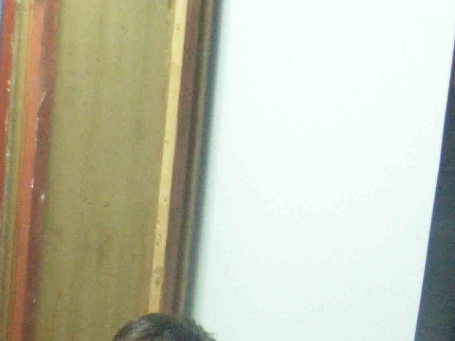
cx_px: -164
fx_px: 1656
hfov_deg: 14.8
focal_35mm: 126
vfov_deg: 11.3
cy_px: 520
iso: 800
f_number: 2.7
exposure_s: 1/7.7
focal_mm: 7.5
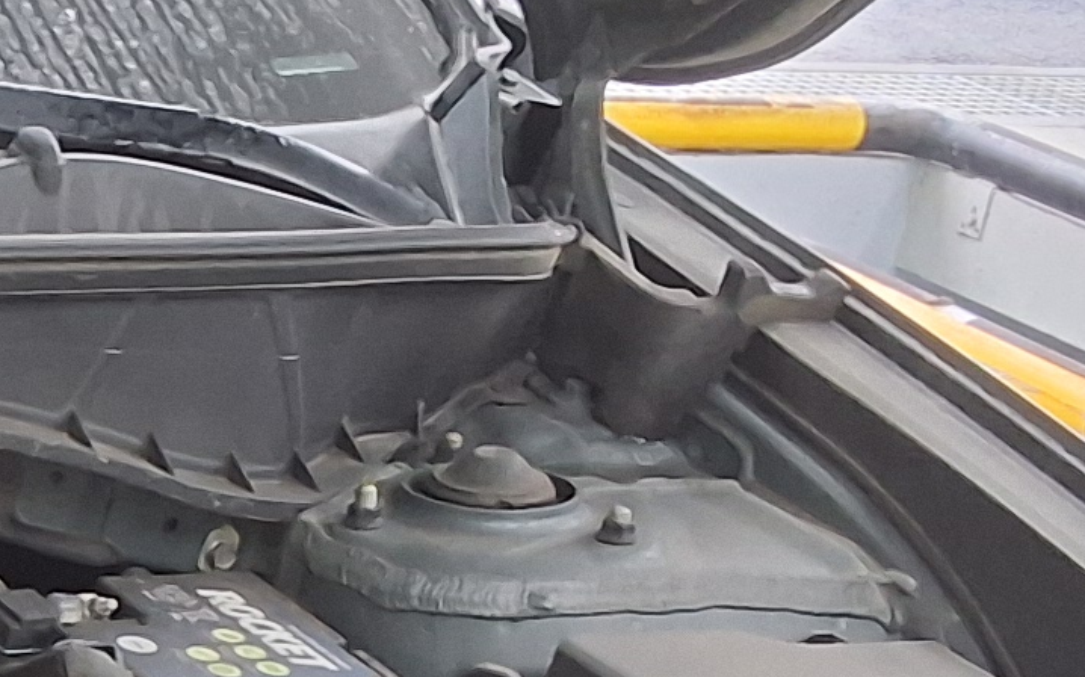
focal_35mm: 135
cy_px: 725
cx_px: -759
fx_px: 3990
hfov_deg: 14.0
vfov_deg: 9.6
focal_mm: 2.91
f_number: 1.9
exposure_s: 1/40
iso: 100
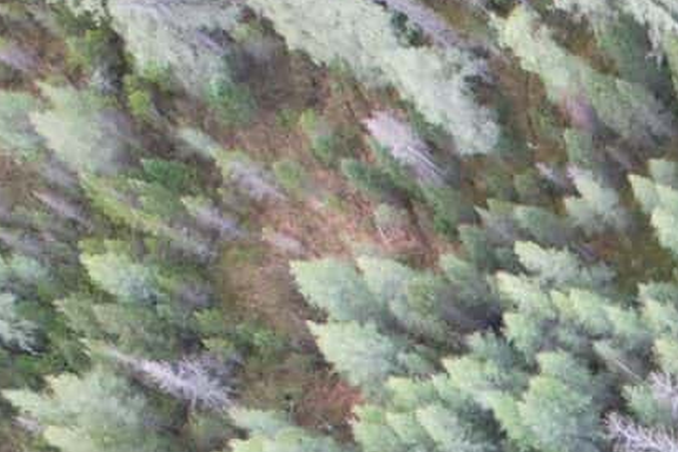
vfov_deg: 8.8
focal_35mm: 137
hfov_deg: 11.8
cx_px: 1701
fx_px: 2580
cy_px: 1174
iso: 390
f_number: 2.8
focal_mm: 8.38
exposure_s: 1/10
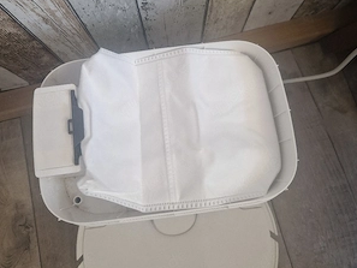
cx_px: 178
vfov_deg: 45.1
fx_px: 320
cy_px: 102
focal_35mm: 31
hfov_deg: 58.3
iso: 160
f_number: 1.8
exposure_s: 1/100
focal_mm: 5.4
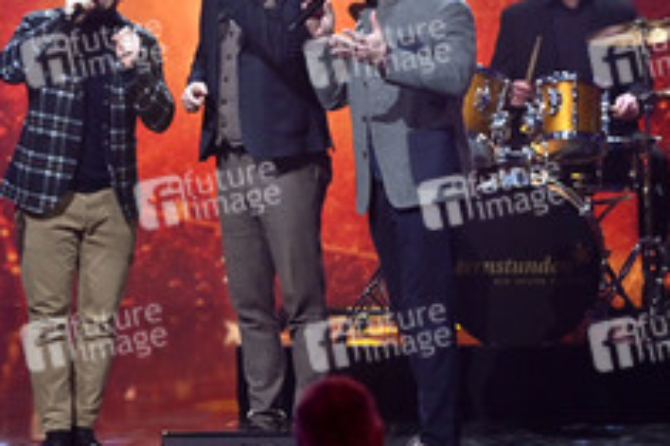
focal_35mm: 296
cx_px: 132
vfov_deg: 4.6
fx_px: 5505
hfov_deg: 7.0
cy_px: 125
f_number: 2.8
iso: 1000
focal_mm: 155
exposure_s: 1/400
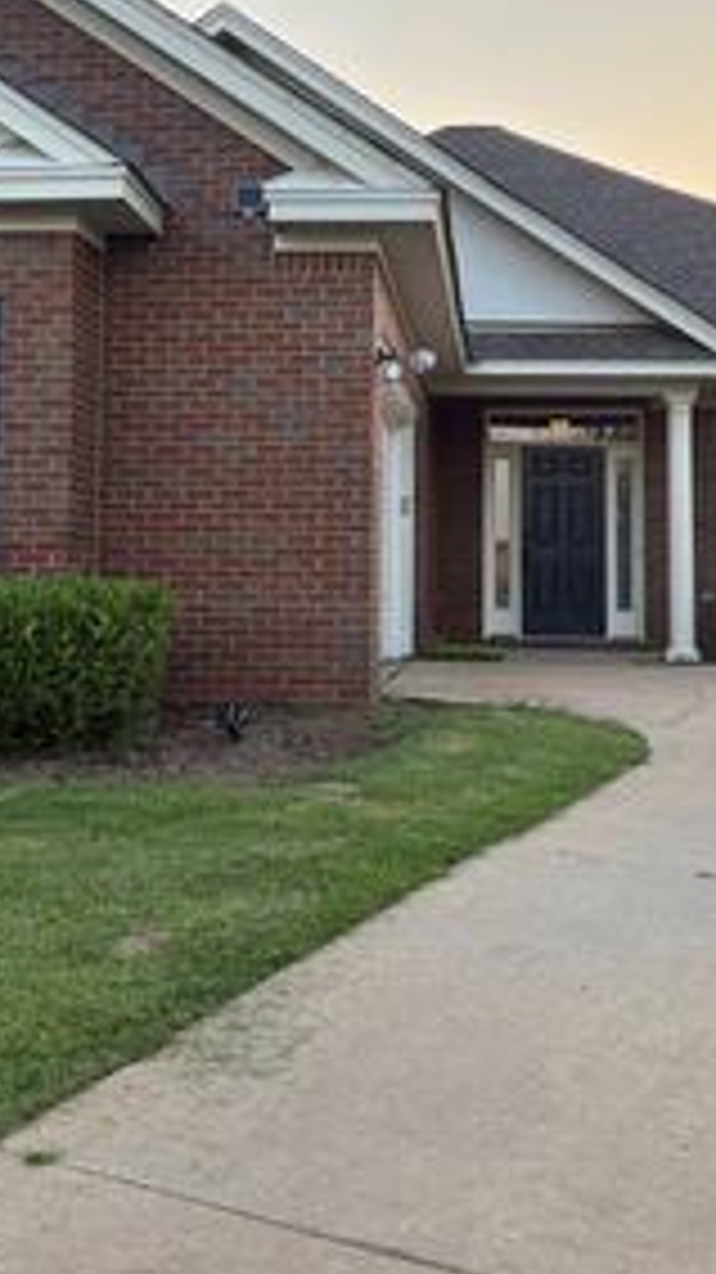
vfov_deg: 41.1
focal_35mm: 50
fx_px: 1689
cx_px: 302
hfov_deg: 23.9
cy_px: 497
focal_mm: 5.96
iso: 64
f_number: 1.6
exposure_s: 1/438
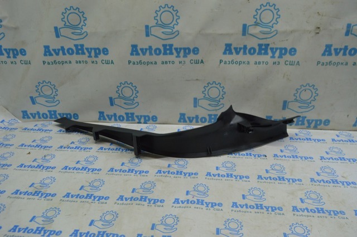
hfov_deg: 67.4
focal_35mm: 27
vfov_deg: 47.8
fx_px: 267
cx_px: 178
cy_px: 118
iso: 400
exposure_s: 1/40
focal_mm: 18
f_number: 5.6
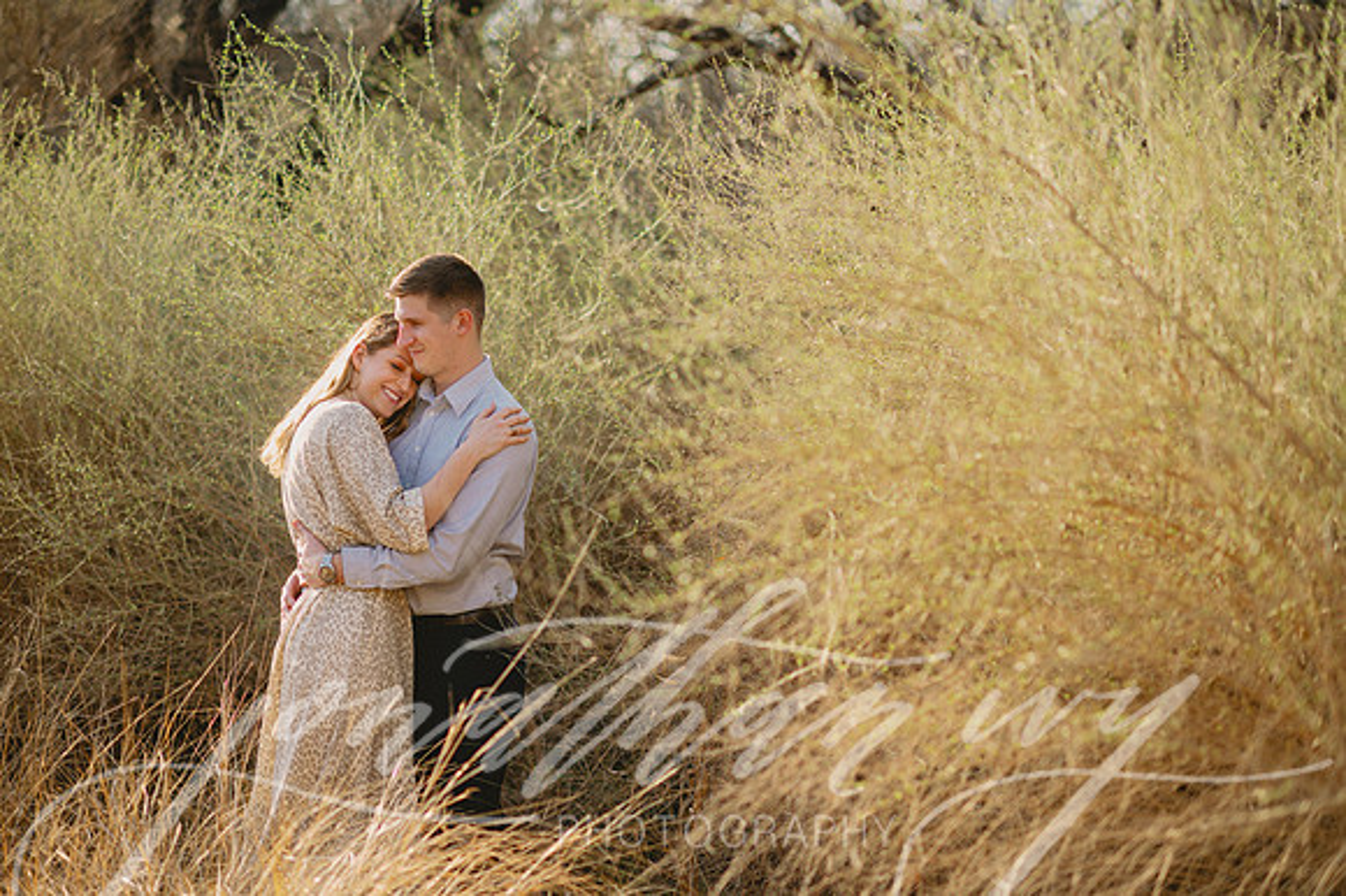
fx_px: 3176
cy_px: 448
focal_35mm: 85
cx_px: 673
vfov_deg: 16.1
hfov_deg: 23.9
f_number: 2
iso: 100
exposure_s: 1/4000
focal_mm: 85
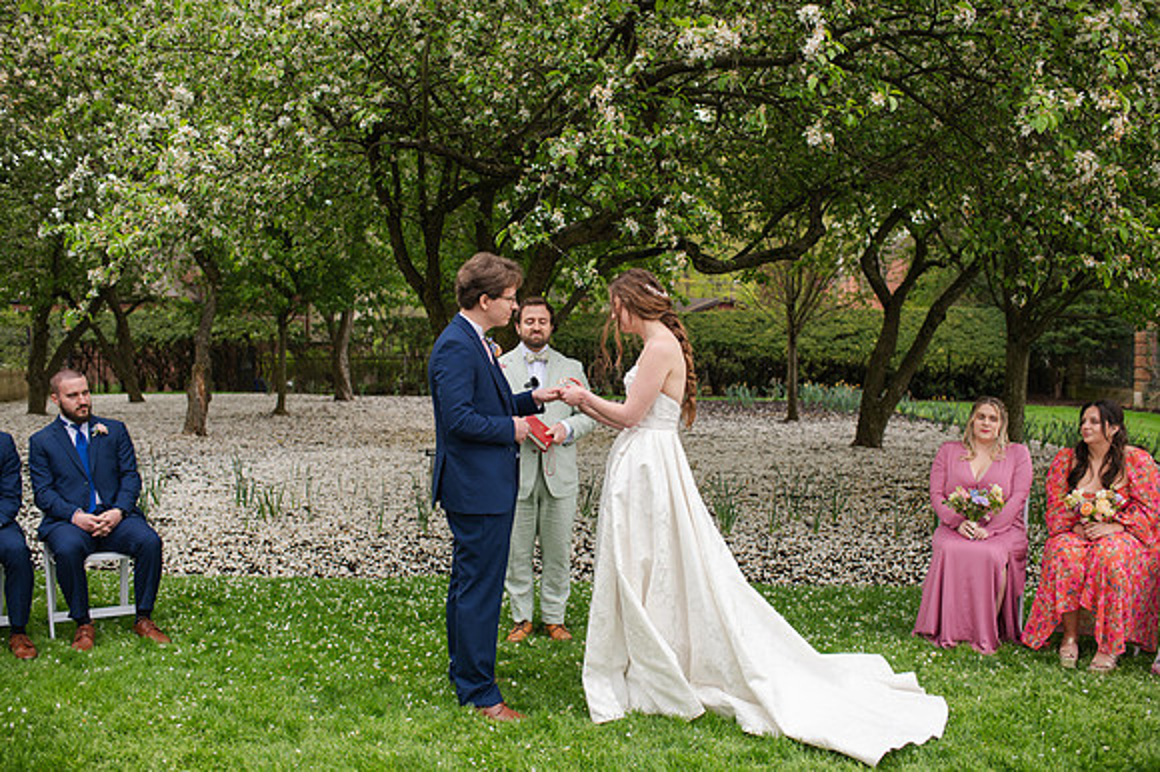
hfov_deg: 53.7
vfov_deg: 37.3
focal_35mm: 36
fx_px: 1145
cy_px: 392
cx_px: 580
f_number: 3.2
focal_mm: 35
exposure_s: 1/640
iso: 180
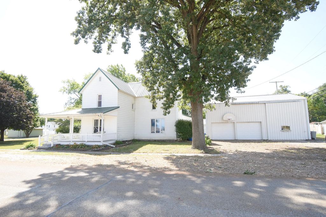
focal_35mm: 20
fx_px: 177
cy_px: 108
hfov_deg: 85.4
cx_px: 163
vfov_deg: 63.2
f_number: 5.6
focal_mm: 13
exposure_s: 1/250
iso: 280
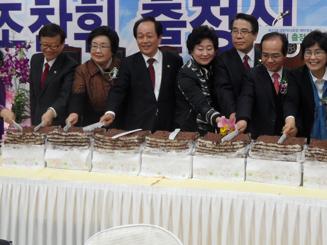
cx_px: 218
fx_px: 529
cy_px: 71
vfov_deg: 25.9
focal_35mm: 56
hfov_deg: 34.0
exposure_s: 1/8
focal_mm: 5.3
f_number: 3.4
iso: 80
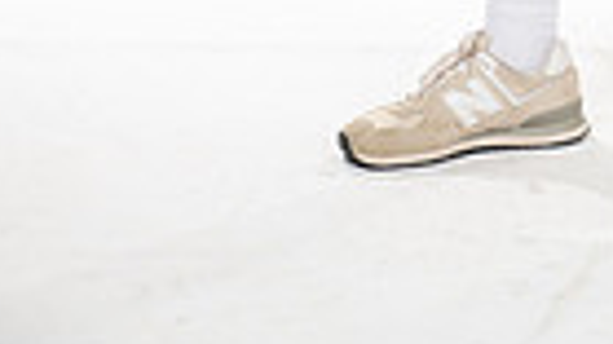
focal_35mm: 196
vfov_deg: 5.8
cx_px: 591
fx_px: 3184
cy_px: -613
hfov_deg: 10.9
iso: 800
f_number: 7.1
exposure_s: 1/320
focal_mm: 58
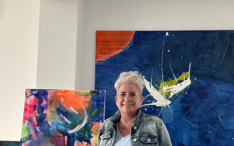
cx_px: 116
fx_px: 274
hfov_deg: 46.2
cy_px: 88
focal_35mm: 43
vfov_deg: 29.8
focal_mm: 2.69
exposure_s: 1/60
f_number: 1.9
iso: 320
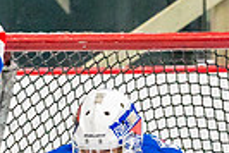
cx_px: 161
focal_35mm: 1358
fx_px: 8648
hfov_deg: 1.5
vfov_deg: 1.0
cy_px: 272
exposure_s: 1/1250
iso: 3200
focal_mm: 200
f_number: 2.8
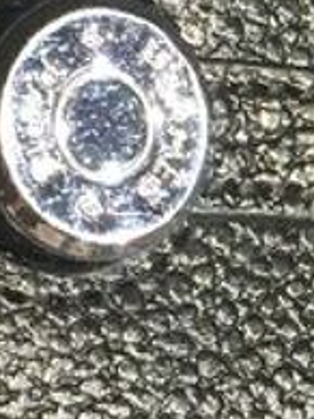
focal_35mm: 198
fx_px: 2397
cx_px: 308
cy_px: 175
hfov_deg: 7.5
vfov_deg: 10.0
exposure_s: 1/25
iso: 200
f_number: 2.2
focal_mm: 4.15
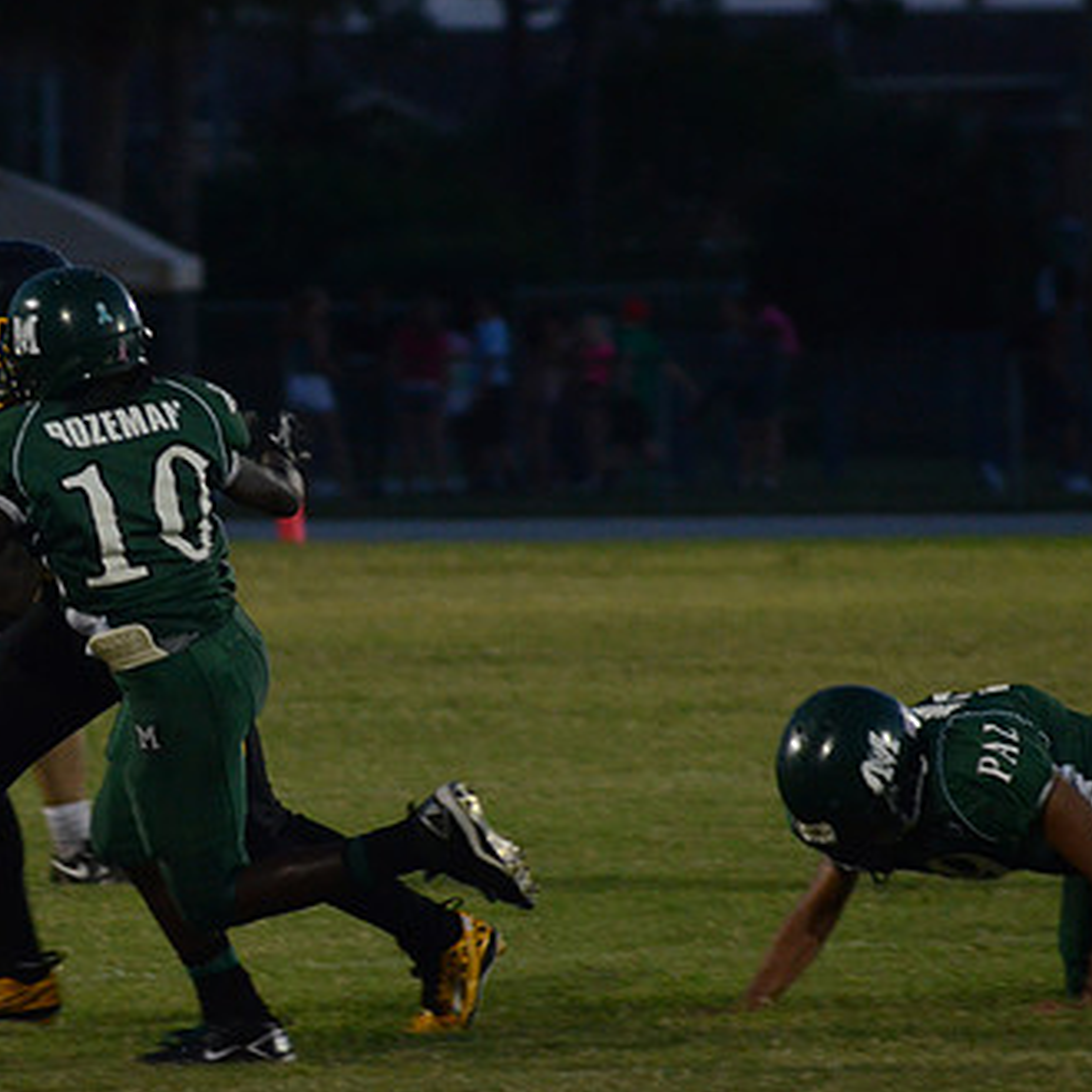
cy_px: 602
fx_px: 15954
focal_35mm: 447
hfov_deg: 3.9
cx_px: 162
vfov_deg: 3.9
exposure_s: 1/320
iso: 3200
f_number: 5.6
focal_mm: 200
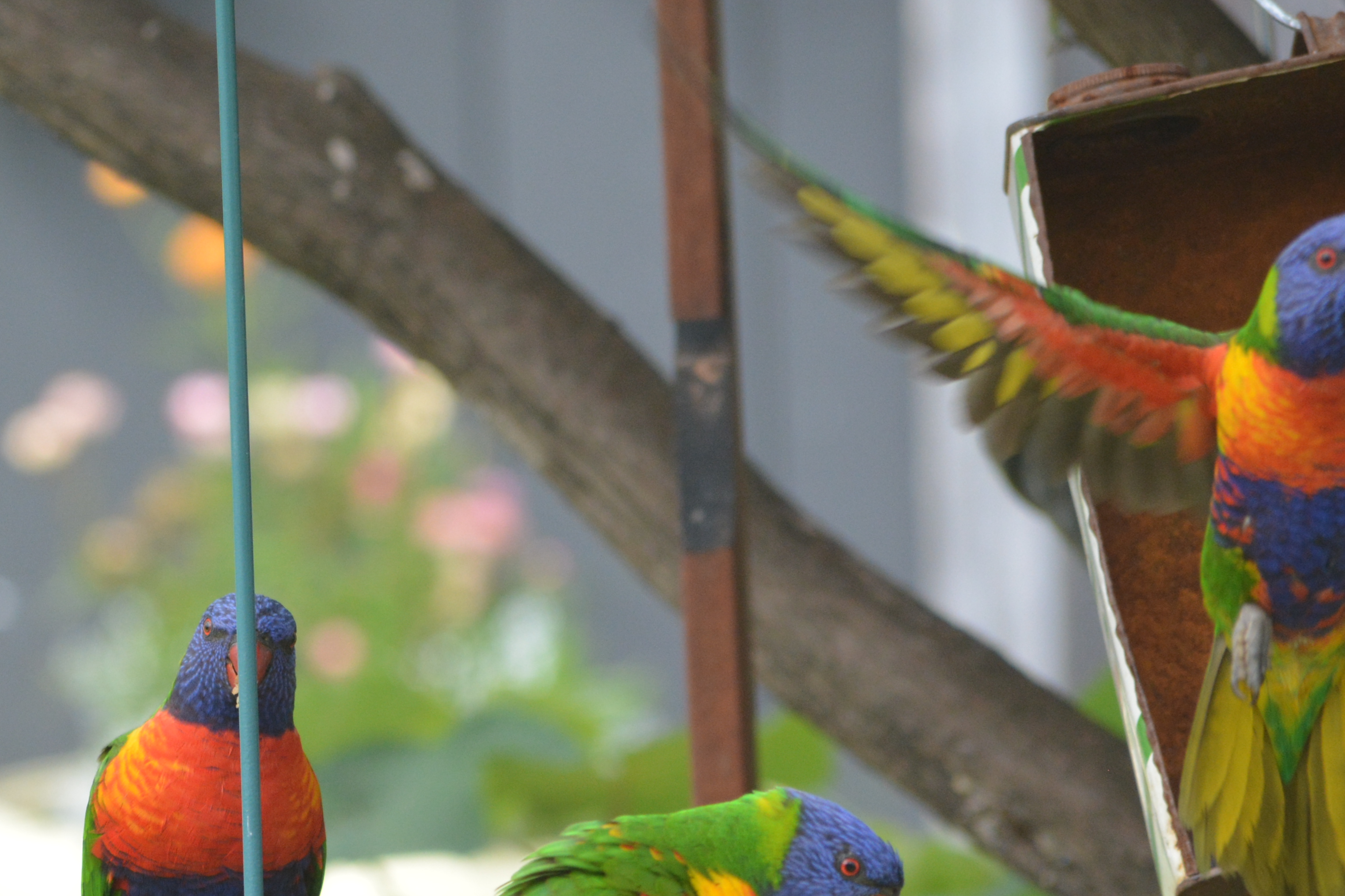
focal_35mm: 591
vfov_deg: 2.3
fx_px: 22076
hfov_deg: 3.5
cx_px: 146
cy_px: 783
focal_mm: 200
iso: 800
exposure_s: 1/640
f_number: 5.6
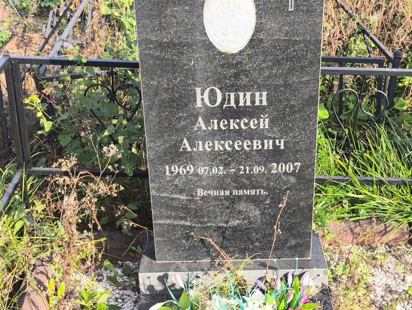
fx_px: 595
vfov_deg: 29.1
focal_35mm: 50
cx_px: 206
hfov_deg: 38.2
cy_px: 155
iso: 50
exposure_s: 1/405
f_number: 1.7
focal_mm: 4.71
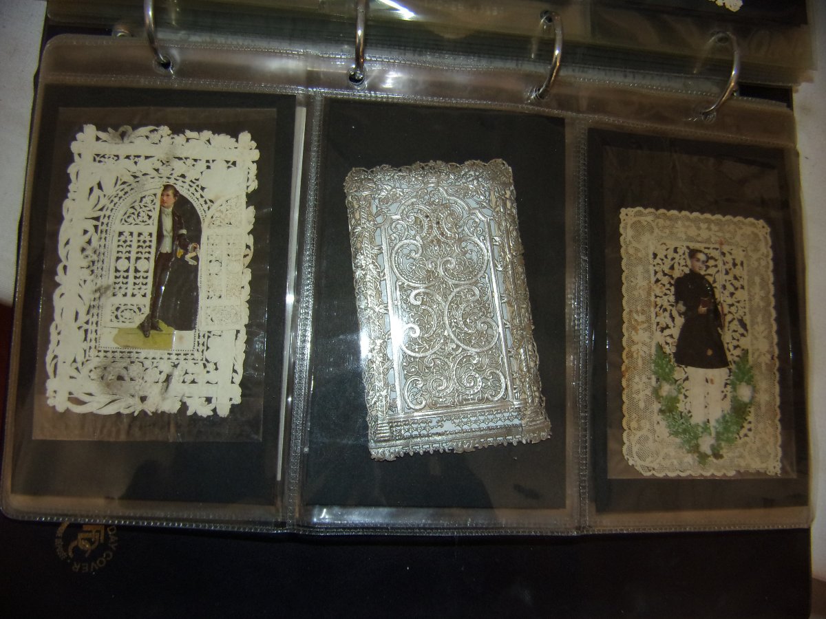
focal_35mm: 25
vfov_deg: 54.9
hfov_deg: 69.4
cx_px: 413
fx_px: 597
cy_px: 310
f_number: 3.5
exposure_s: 1/34
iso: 125
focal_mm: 4.5
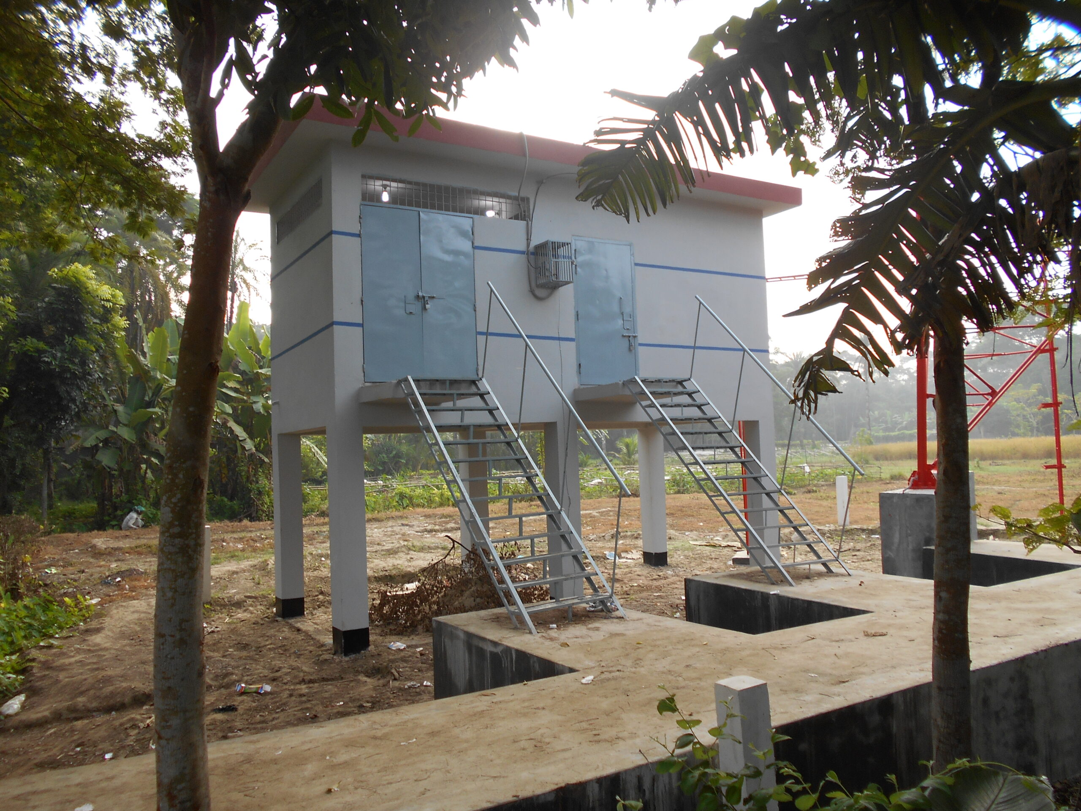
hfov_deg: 67.3
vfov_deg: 53.1
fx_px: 812
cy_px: 406
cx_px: 540
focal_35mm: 26
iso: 80
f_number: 3.2
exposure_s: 1/125
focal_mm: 4.6
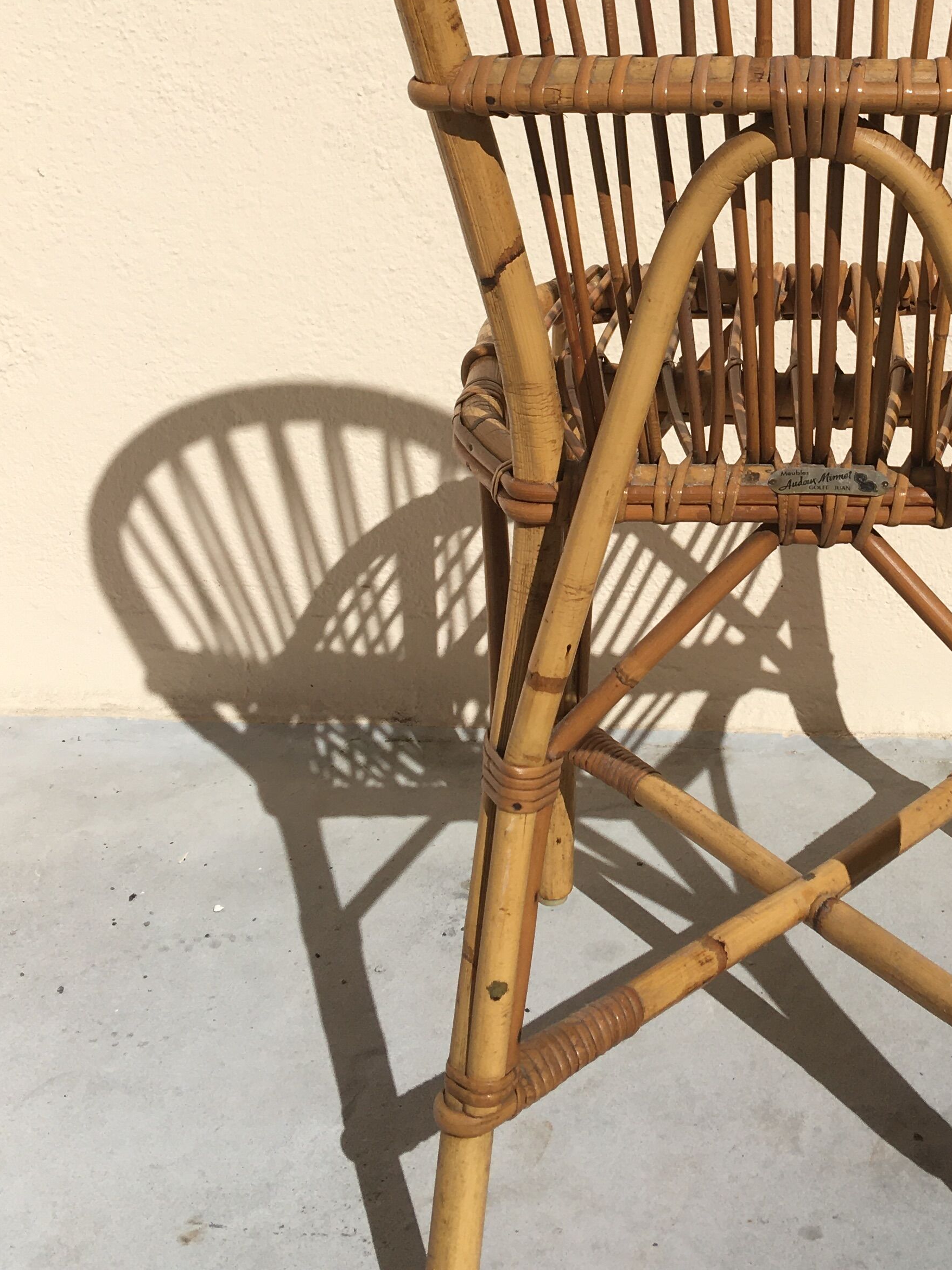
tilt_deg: -13.2
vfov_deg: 37.0
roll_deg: +0.3
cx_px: 758
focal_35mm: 50
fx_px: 1834
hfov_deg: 28.5
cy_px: 280
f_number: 2.2
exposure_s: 1/4049
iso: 25
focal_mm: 4.15
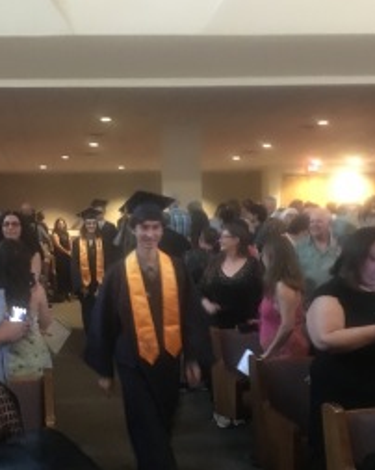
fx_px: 569
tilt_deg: -10.8
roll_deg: +3.0
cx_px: 165
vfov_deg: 44.3
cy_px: 308
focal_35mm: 41
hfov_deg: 36.4
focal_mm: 4.15
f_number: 2.2
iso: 1000
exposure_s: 1/15
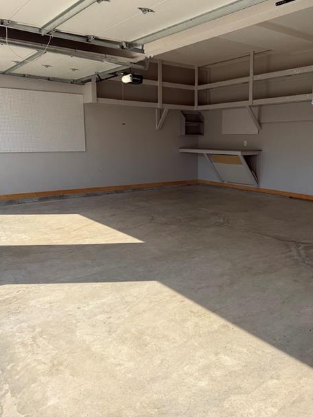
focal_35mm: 30
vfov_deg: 59.8
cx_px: 193
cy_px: 185
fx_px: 361
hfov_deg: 46.5
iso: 80
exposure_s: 1/2525
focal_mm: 6.76
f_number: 1.78
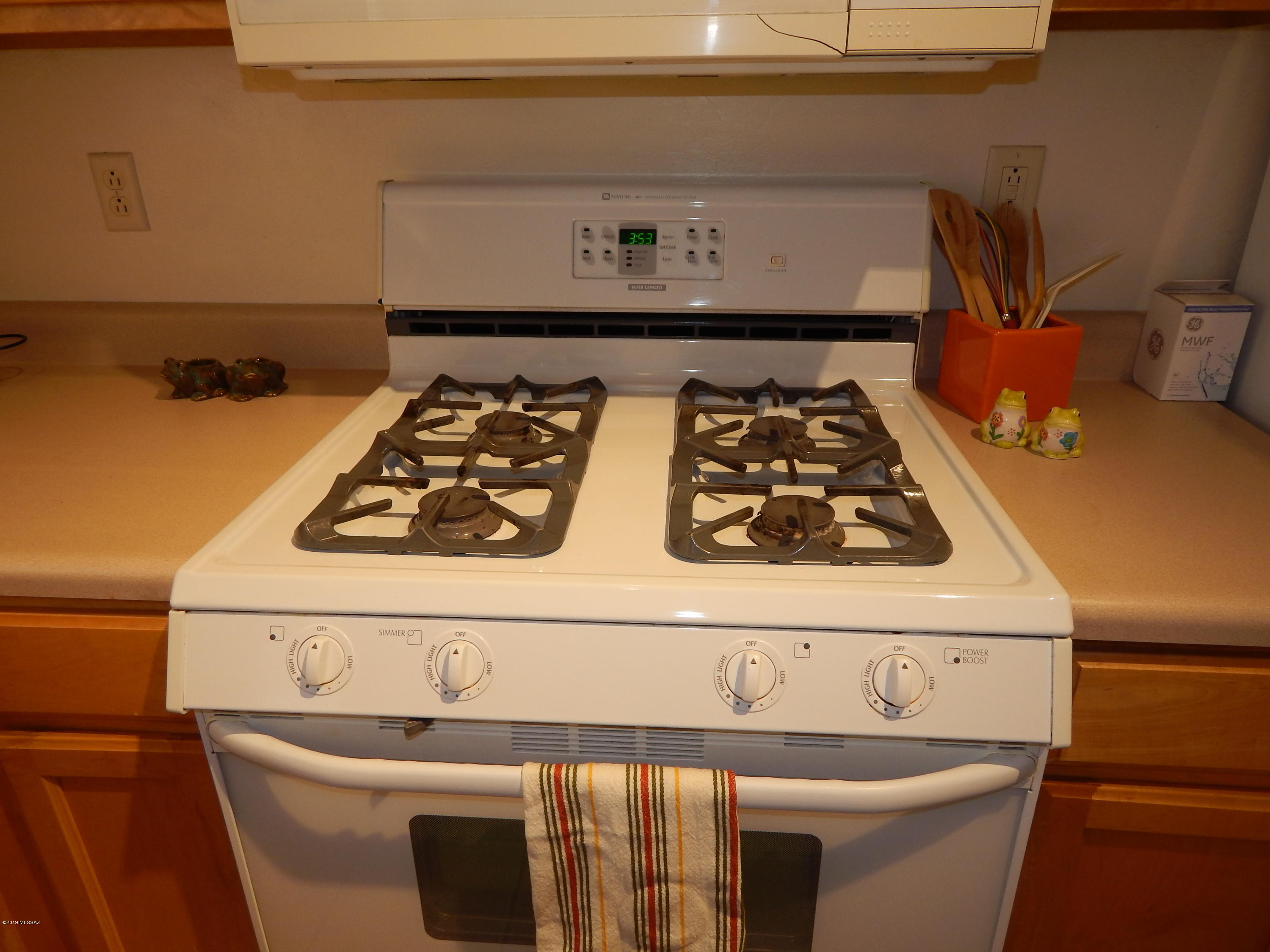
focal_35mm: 23
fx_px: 844
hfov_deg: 73.9
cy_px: 476
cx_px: 635
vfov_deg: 58.9
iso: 125
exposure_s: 1/50
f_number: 3
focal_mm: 4
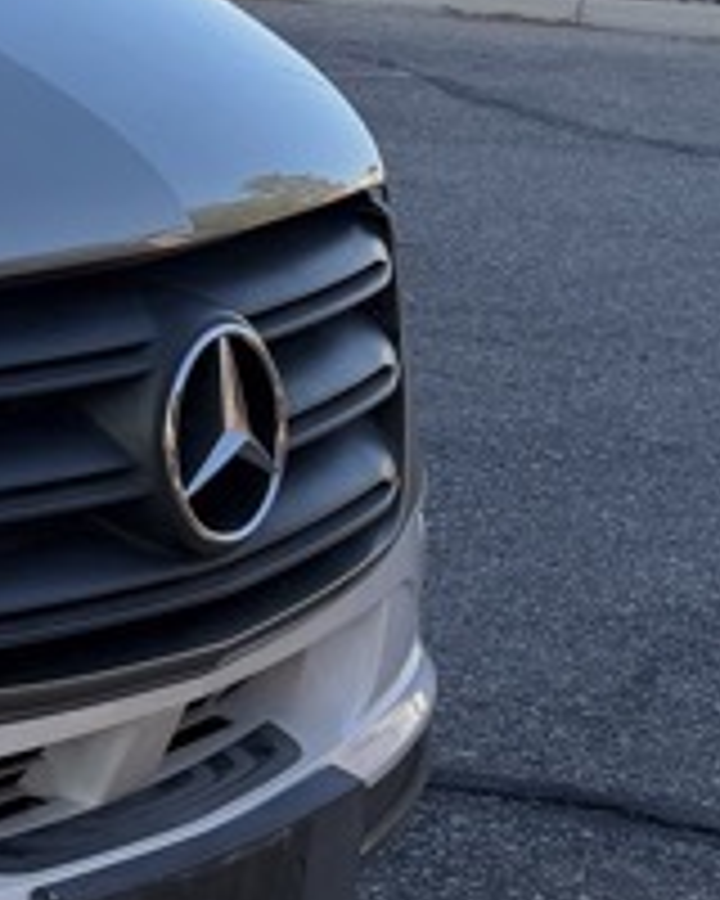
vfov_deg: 15.6
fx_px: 3196
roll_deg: -0.4
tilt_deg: -4.2
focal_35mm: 120
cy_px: -72
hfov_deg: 10.2
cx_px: -1278
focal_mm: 6.76
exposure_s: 1/967
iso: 80
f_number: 1.78
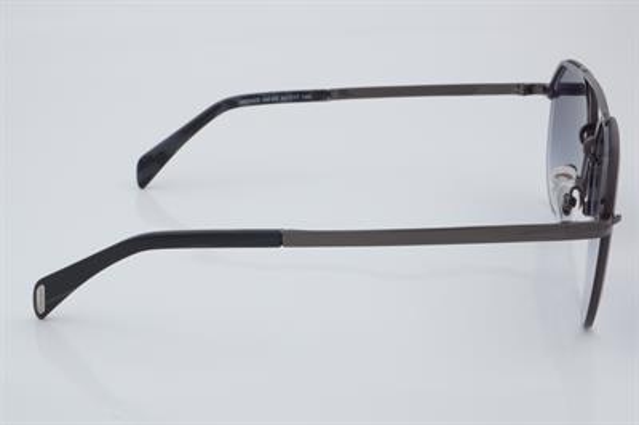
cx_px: 320
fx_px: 1197
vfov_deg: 20.1
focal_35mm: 68
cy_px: 212
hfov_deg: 29.9
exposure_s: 1/4
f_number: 32
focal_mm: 45
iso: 100
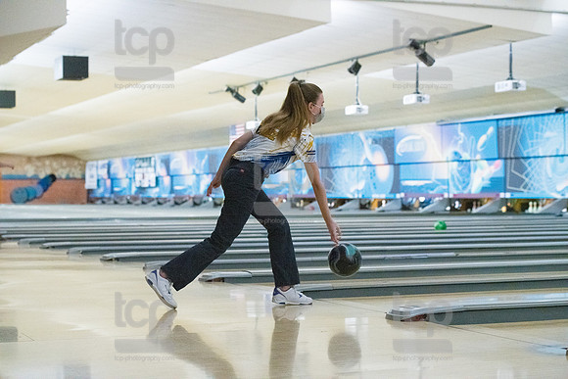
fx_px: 1262
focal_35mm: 80
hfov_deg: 25.4
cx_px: 284
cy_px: 190
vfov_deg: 17.1
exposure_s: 1/1000
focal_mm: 80
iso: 10000
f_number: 4
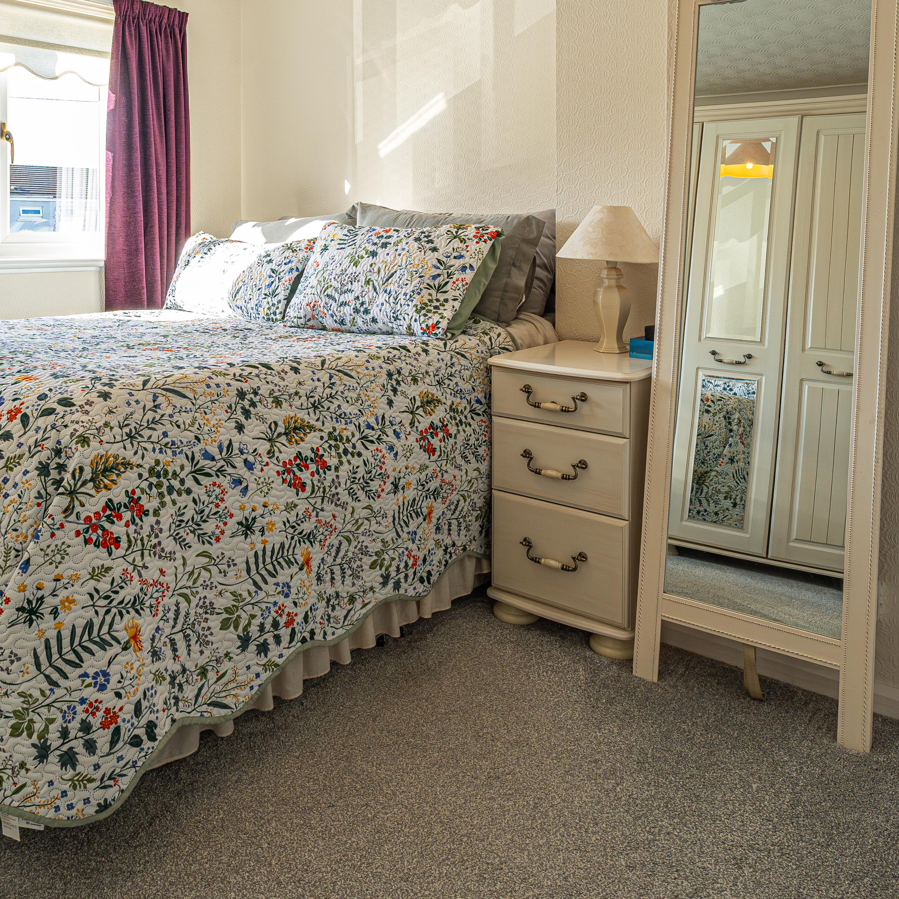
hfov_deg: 55.3
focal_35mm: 29
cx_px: 376
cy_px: 240
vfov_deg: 53.5
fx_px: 852
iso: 640
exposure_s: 1/100
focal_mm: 14
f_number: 7.1
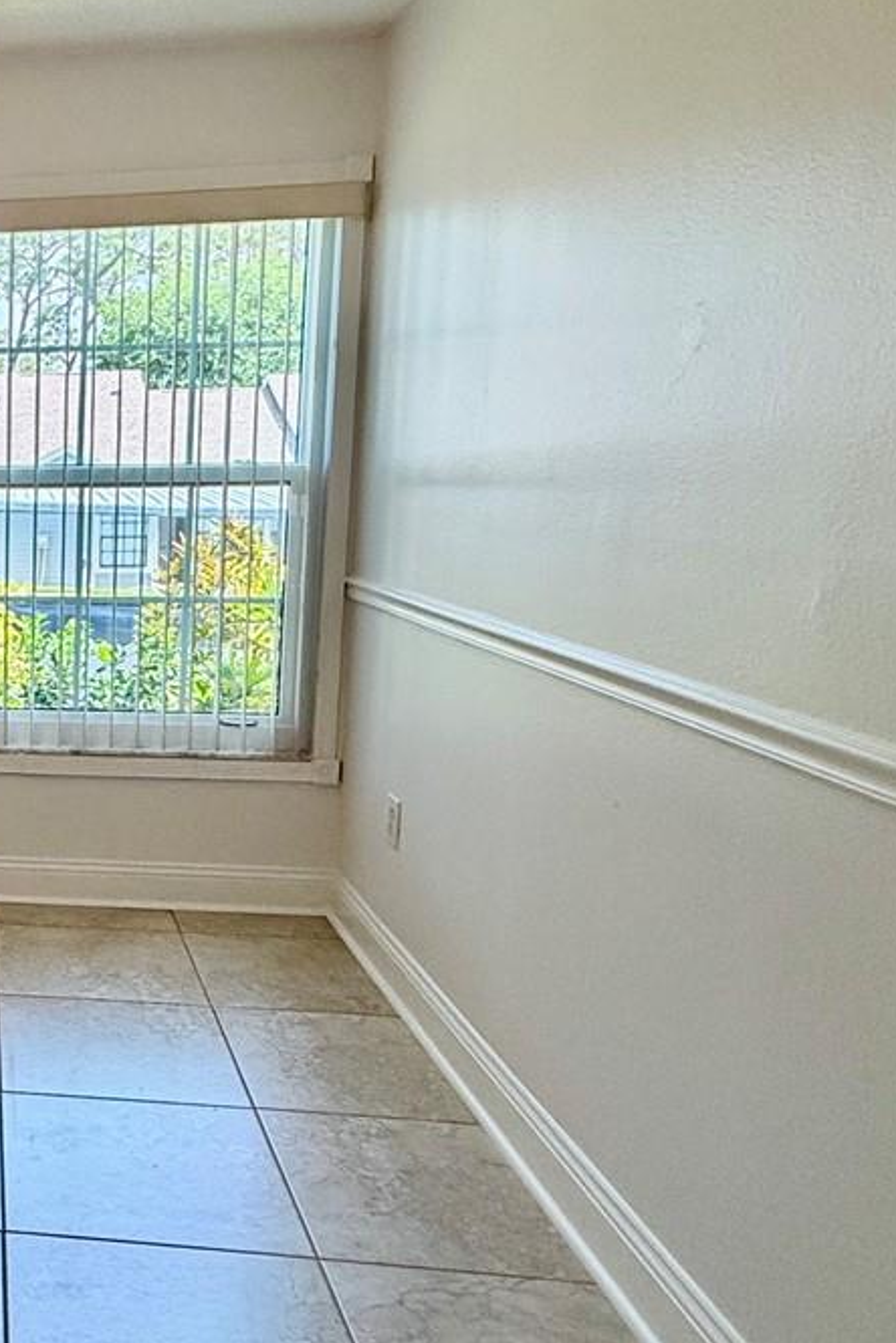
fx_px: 1307
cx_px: -254
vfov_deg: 54.4
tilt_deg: -8.6
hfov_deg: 30.3
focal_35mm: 35
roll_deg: +1.7
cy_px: 651
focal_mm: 2.22
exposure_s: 1/120
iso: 80
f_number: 2.2
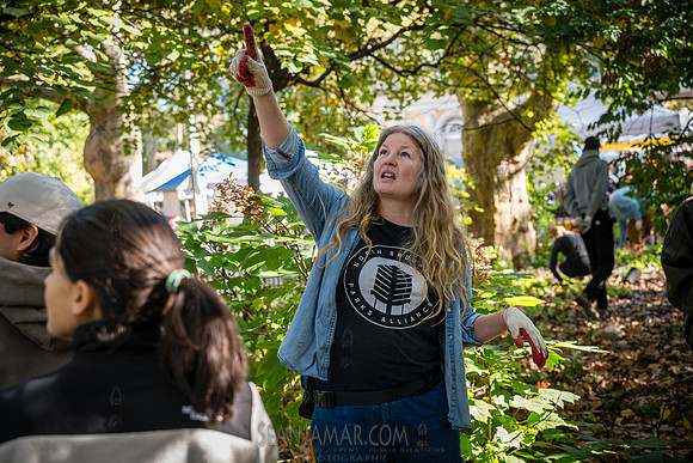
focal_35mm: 52
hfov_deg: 38.2
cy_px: 232
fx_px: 1001
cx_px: 346
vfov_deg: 26.0
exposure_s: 1/250
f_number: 4
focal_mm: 52
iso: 500
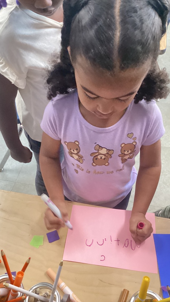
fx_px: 272
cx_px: 88
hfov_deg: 34.6
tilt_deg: -48.7
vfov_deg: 58.0
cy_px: 151
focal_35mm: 34
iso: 400
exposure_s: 1/60
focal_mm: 3.3
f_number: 2.4
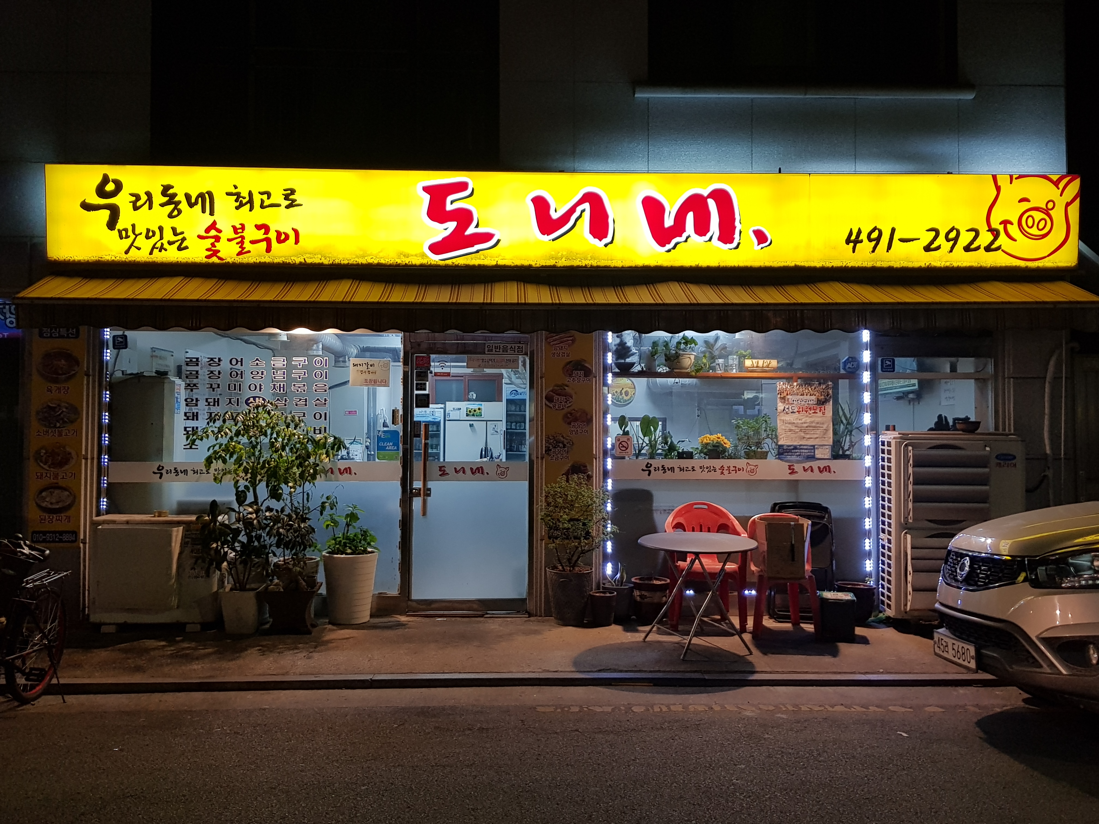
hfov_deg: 67.3
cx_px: 550
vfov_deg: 53.1
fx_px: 825
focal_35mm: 26
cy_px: 412
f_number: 1.7
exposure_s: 1/50
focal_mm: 4.2
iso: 80
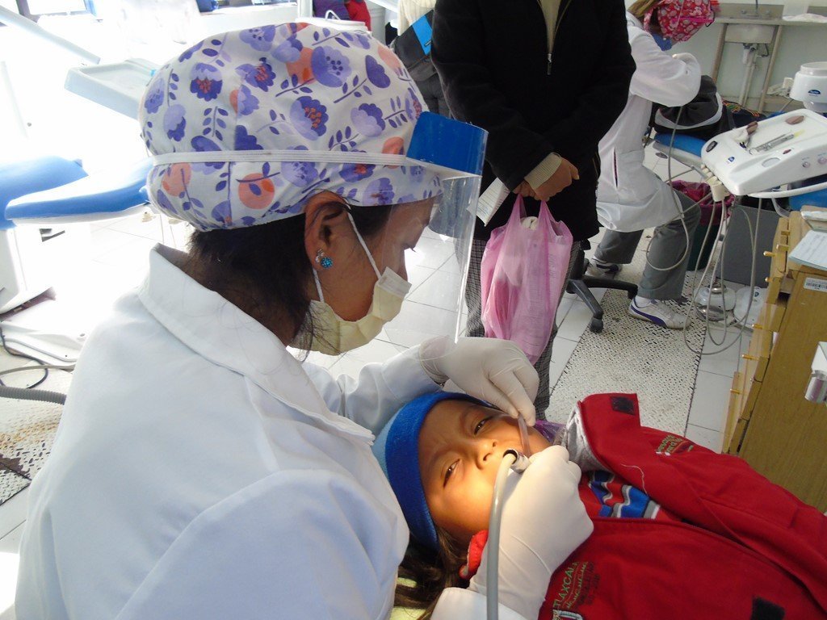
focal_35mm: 25
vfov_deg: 54.9
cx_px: 414
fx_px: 597
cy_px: 310
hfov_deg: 69.4
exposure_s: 1/40
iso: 250
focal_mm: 4.4
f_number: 3.4
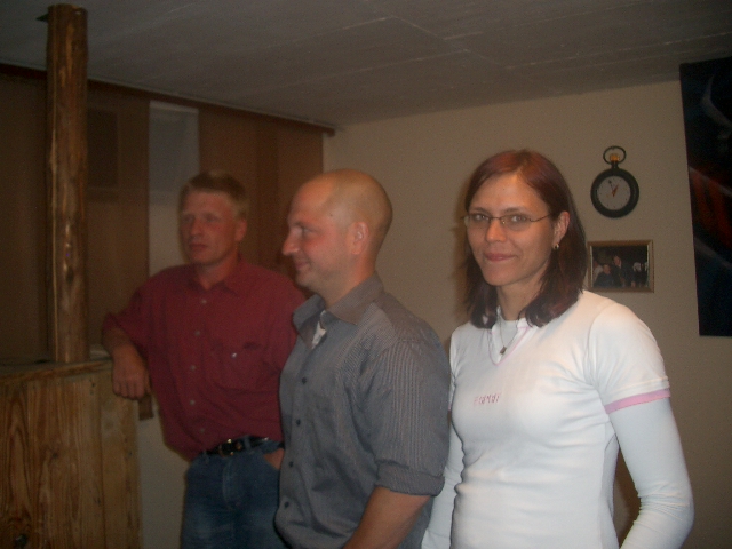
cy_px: 274
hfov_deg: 52.6
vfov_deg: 40.7
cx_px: 366
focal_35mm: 35
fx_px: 740
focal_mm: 5.8
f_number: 2.6
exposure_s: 1/40
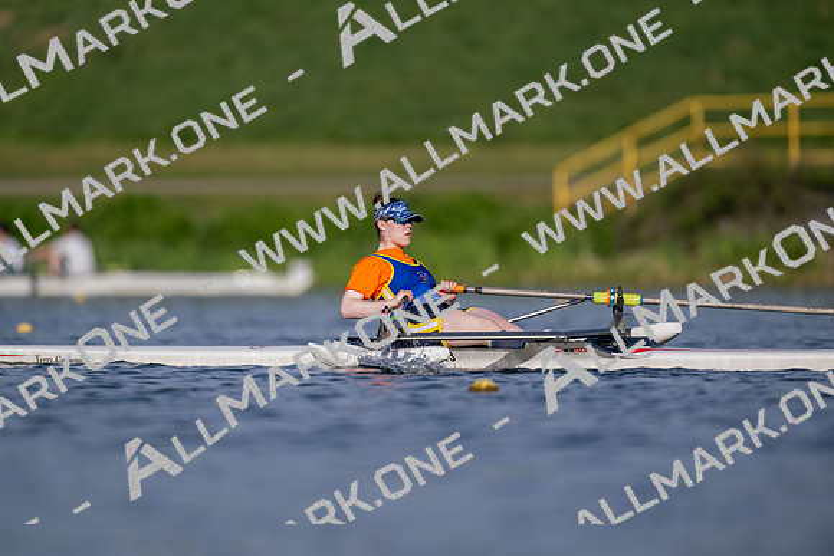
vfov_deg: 2.3
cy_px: 278
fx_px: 13903
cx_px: 417
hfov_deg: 3.4
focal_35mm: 600
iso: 180
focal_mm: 600
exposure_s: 1/2500
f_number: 4
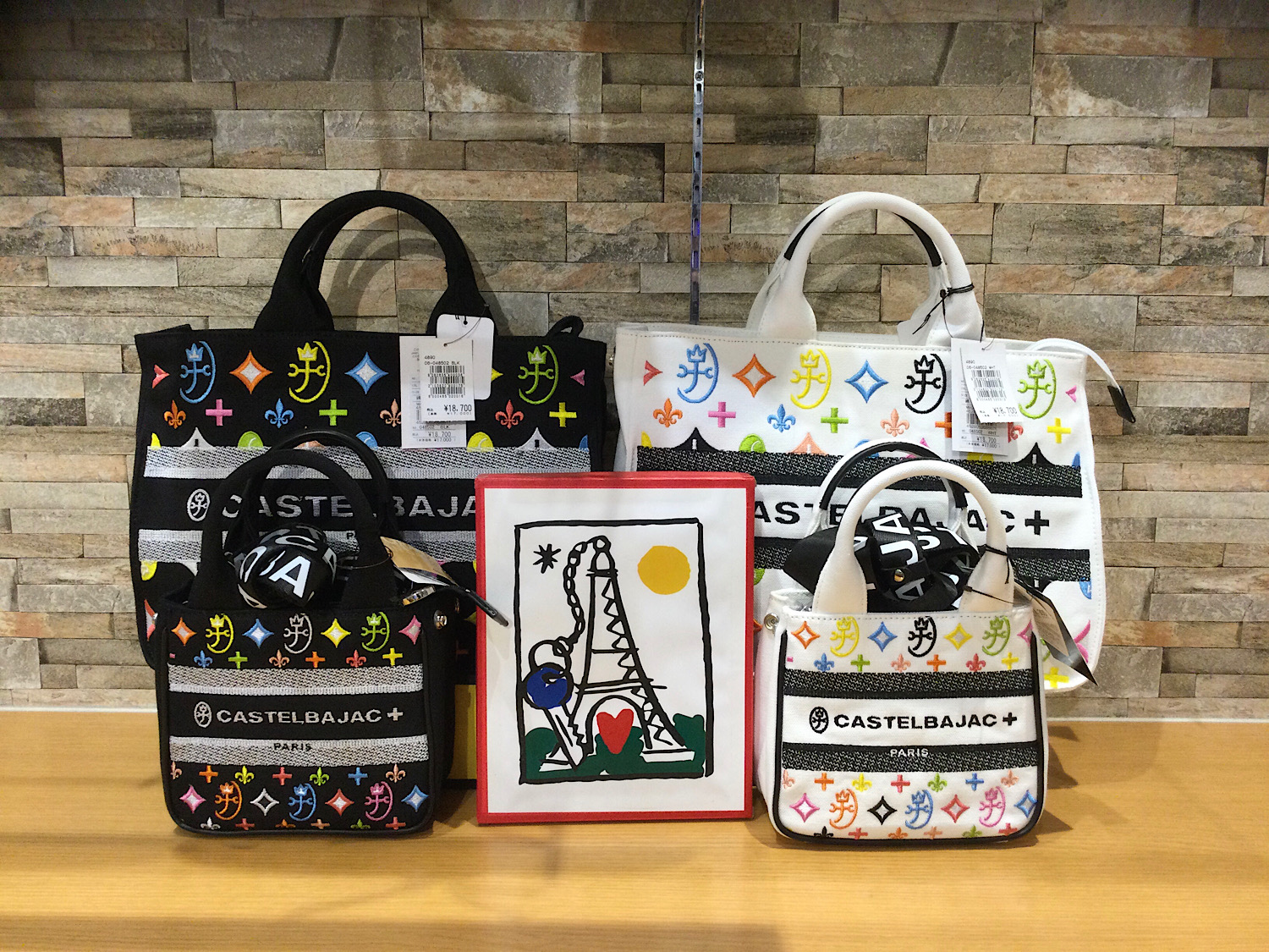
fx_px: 1136
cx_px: 634
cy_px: 476
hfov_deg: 58.4
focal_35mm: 31
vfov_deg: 45.4
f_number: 2.4
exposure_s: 1/30
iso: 32
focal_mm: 3.3
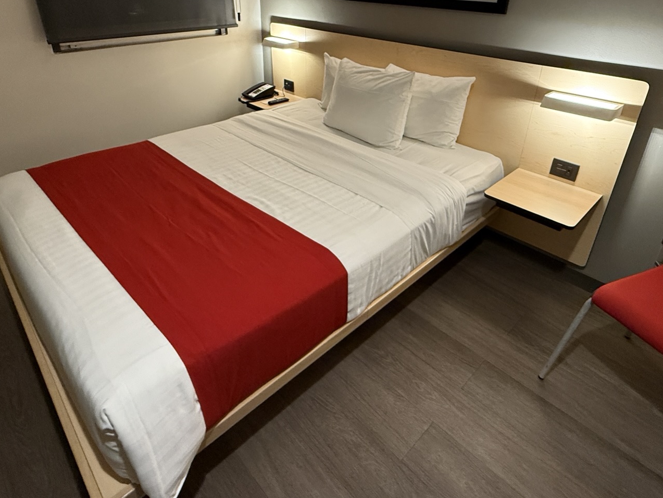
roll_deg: -0.1
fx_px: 421
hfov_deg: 76.4
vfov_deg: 59.8
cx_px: 328
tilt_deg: -25.2
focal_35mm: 22
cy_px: 169
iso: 250
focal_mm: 2.22
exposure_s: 1/60
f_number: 2.2
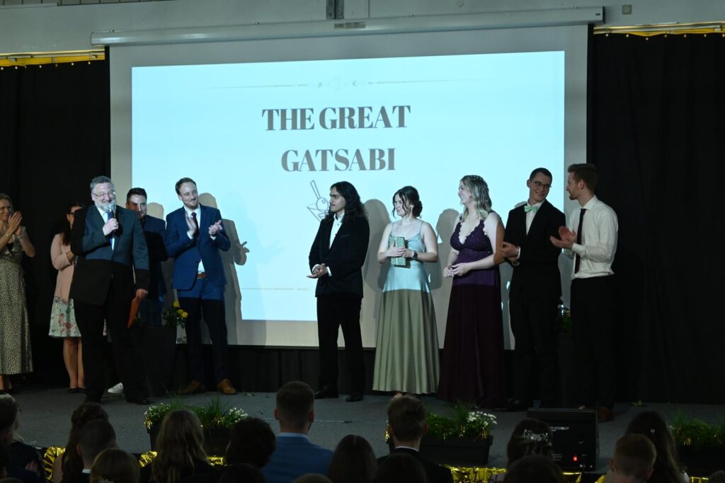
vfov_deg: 18.2
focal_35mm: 75
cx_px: 362
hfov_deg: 27.0
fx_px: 1511
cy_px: 242
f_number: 6.3
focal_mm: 50
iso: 1400
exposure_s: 1/40
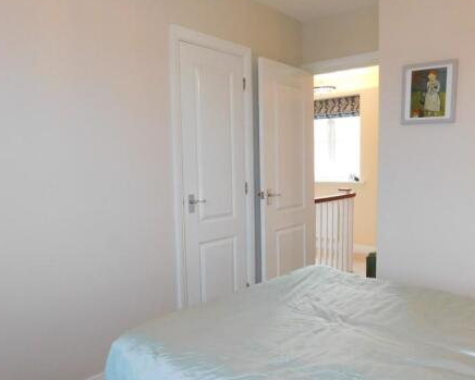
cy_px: 209
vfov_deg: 48.5
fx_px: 422
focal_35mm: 30
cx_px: 237
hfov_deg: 58.8
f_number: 3
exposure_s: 1/30
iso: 360
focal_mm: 4
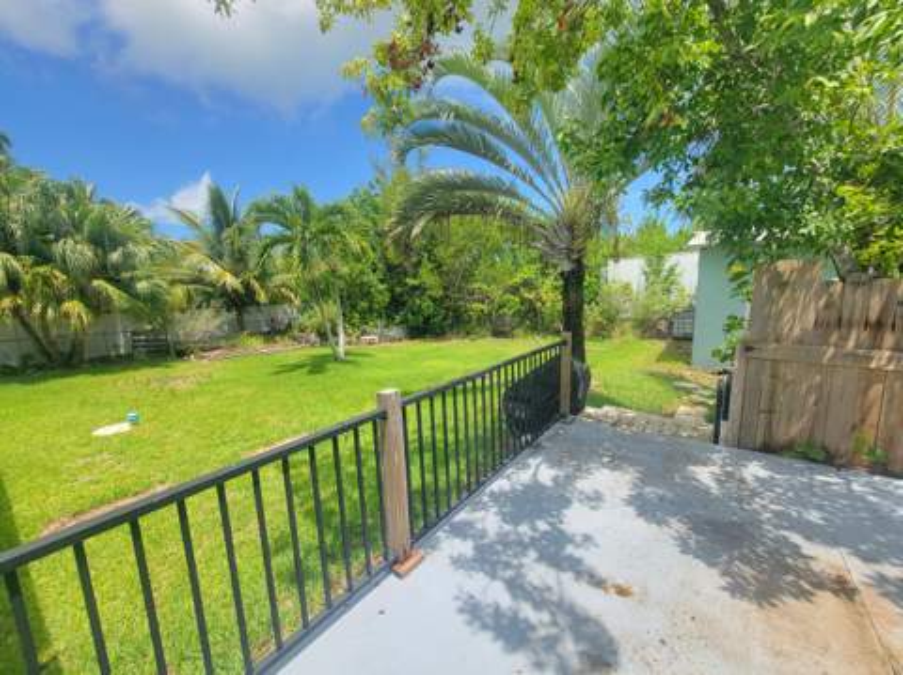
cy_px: 338
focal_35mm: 13
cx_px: 452
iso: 50
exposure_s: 1/730
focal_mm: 2.2
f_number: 2.2
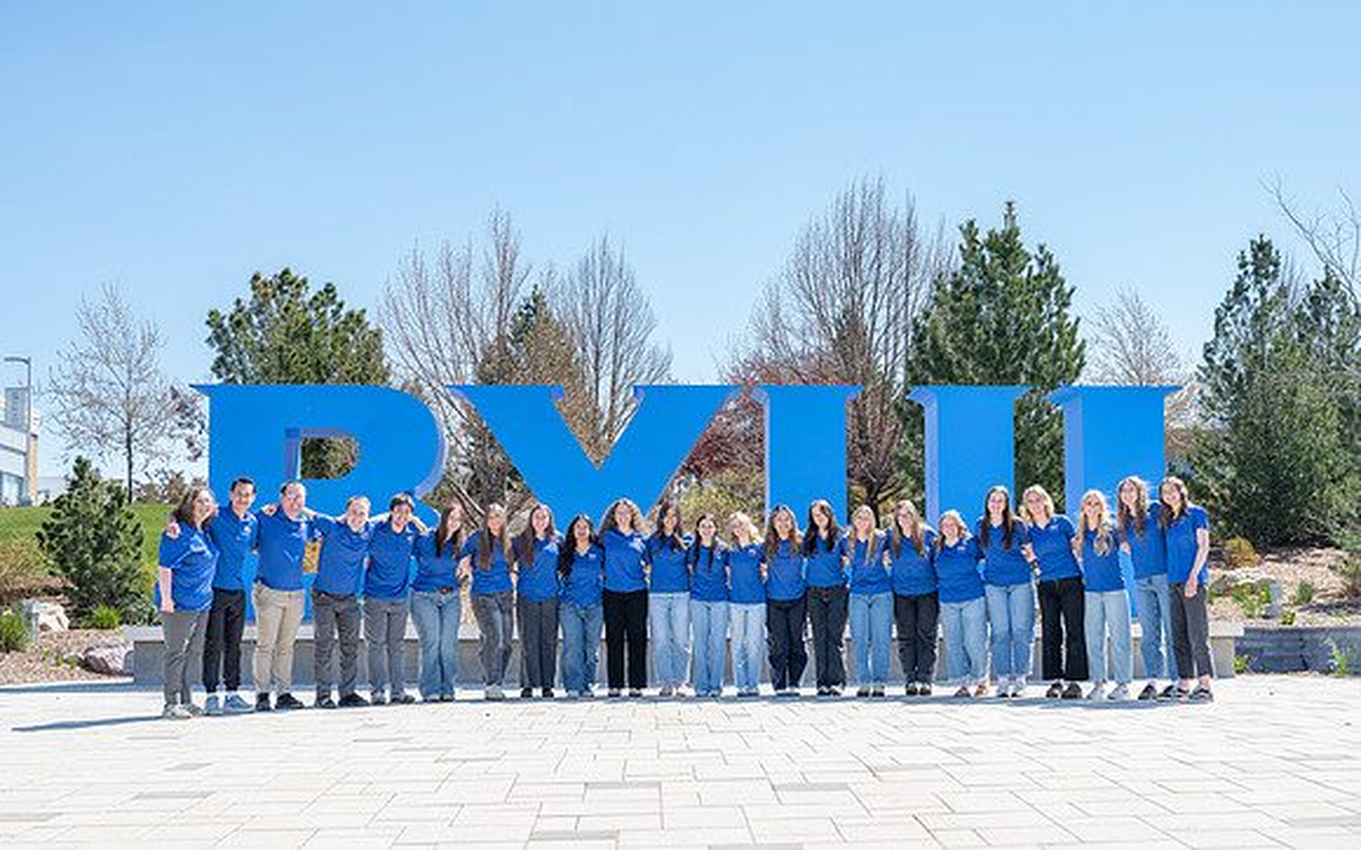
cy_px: 549
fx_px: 1511
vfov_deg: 31.2
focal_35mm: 41
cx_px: 707
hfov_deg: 48.5
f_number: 4.5
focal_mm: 32
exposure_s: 1/320
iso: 100
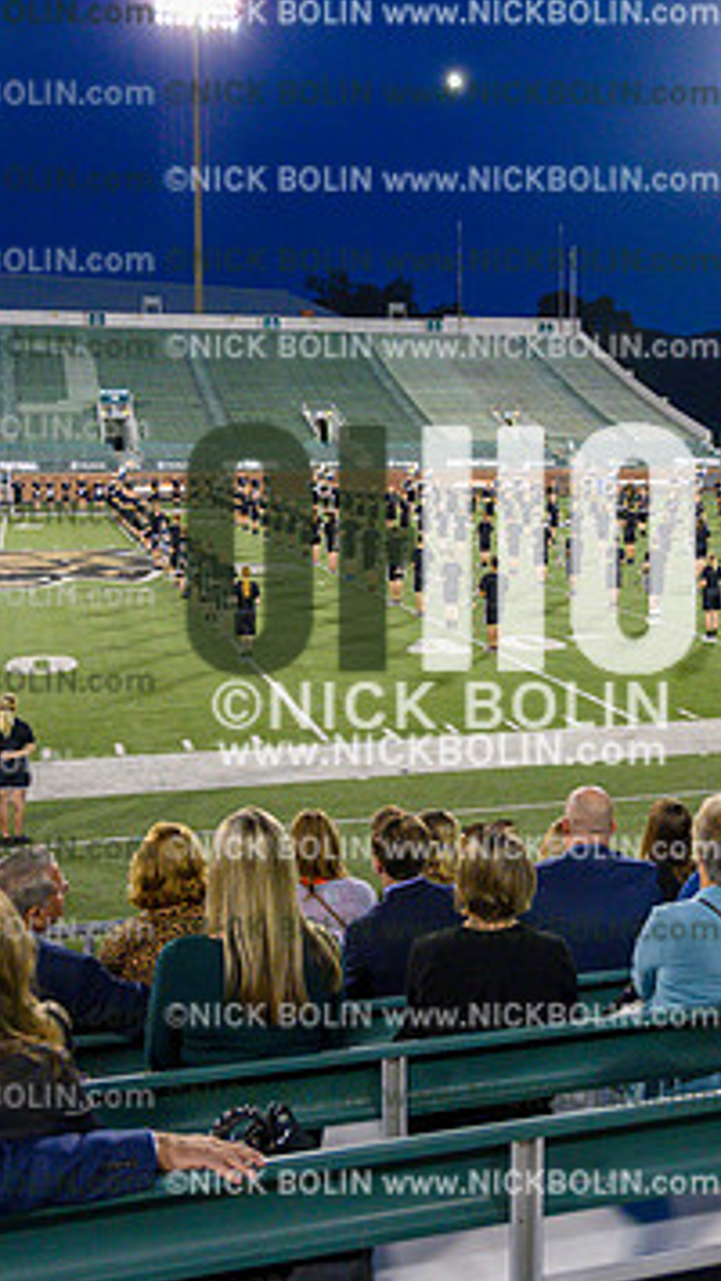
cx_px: 440
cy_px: 595
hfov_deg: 29.0
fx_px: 1392
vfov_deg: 49.3
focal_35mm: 41
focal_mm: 24
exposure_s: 1/1000
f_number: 4
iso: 4000
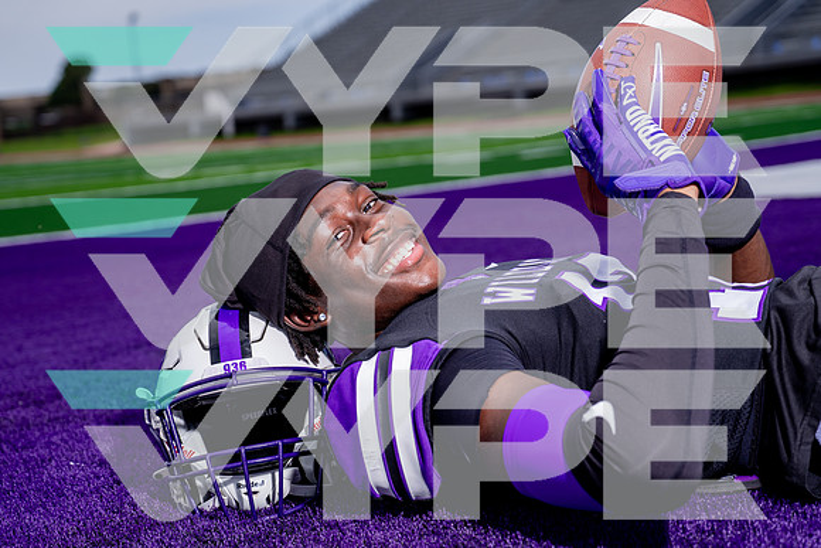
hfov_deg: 26.7
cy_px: 274
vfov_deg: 18.0
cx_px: 410
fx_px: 1728
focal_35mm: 76
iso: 100
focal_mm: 70
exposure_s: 1/1250
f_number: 4
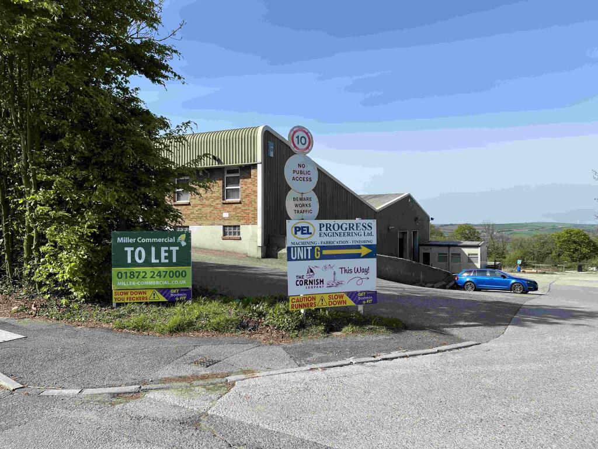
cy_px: 224
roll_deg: +0.4
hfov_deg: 67.3
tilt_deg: -1.1
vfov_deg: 53.1
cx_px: 299
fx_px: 449
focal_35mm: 26
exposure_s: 1/3215
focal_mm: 5.1
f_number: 1.6
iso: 50
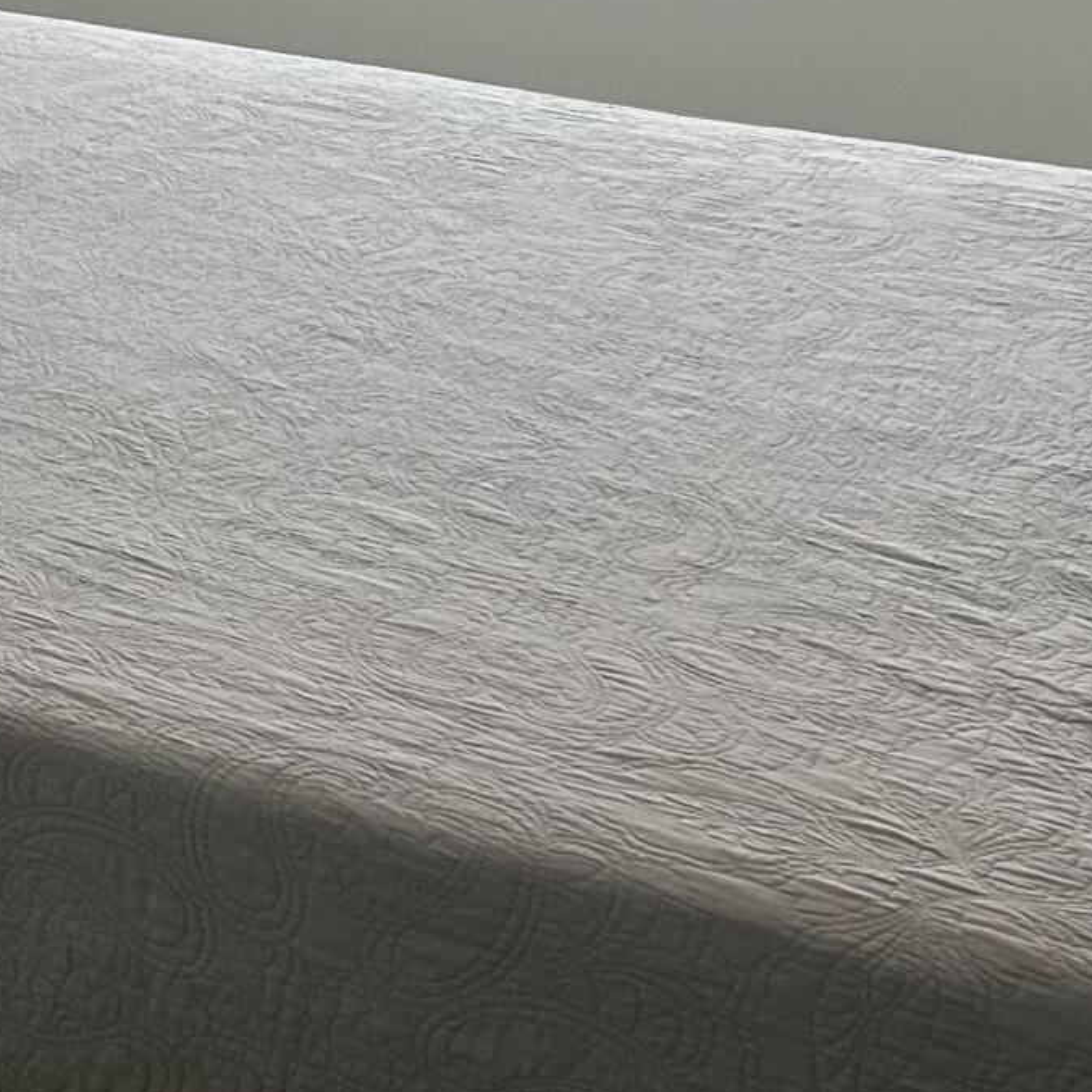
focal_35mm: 102
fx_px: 3640
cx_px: -677
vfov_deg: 16.8
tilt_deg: -16.0
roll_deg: -0.5
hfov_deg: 15.4
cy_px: 63
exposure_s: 1/60
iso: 80
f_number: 1.5
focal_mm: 5.7
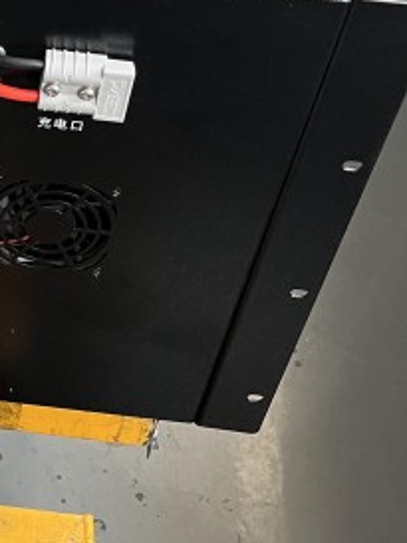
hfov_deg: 17.7
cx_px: -175
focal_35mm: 76
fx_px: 1193
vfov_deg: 25.6
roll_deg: +0.4
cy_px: 196
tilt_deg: -44.2
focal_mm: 5.1
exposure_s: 1/69
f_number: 1.6
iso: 125
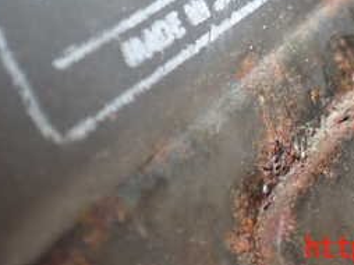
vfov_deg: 19.5
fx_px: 725
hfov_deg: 27.4
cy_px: -47
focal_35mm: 71
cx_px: 202
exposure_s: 1/100
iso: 800
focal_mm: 5.4
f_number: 2.3
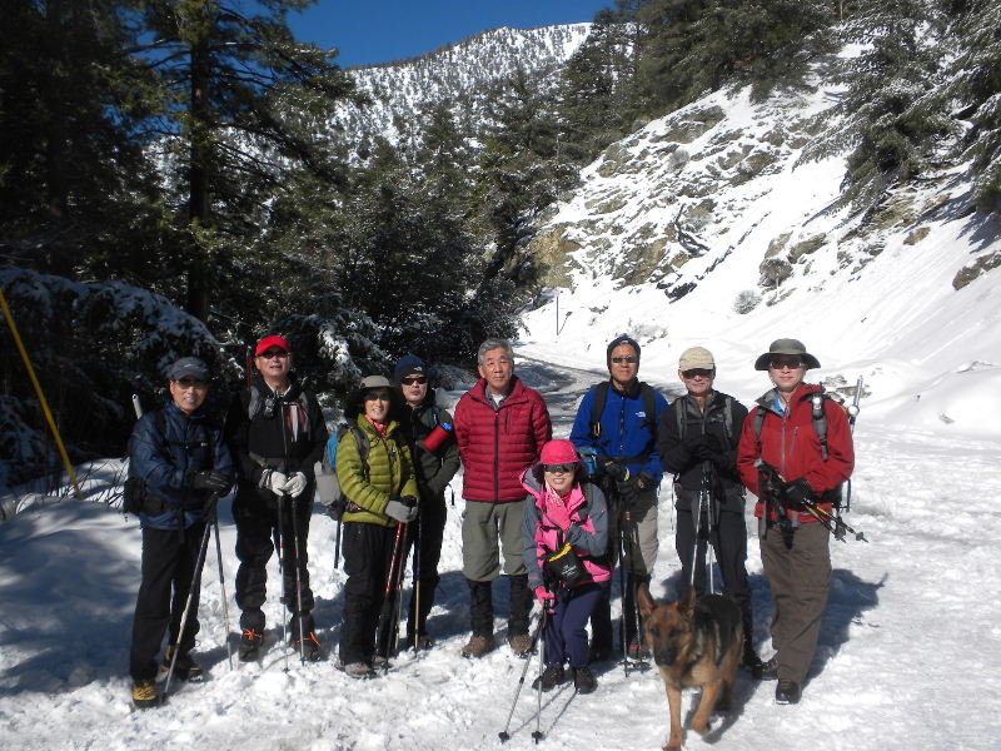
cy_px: 376
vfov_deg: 38.7
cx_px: 500
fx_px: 1070
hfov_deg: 50.1
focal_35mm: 37
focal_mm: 6.6
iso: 64
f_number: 10
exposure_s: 1/207
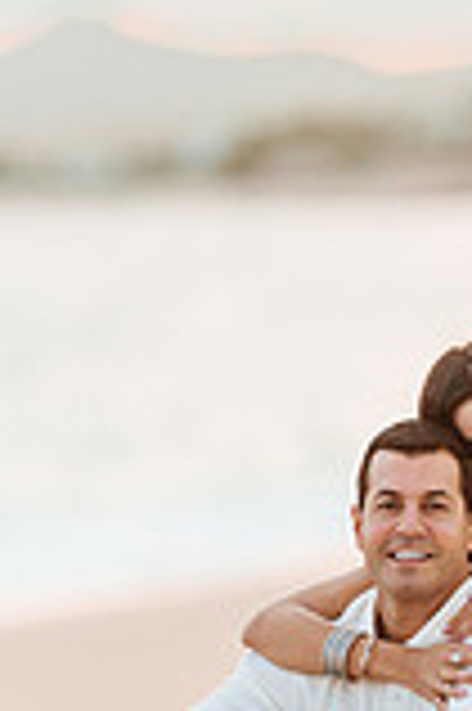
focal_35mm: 384
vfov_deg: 5.4
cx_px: 351
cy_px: 500
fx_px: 7568
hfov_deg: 3.6
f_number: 1.8
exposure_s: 1/6400
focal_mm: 135
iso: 320
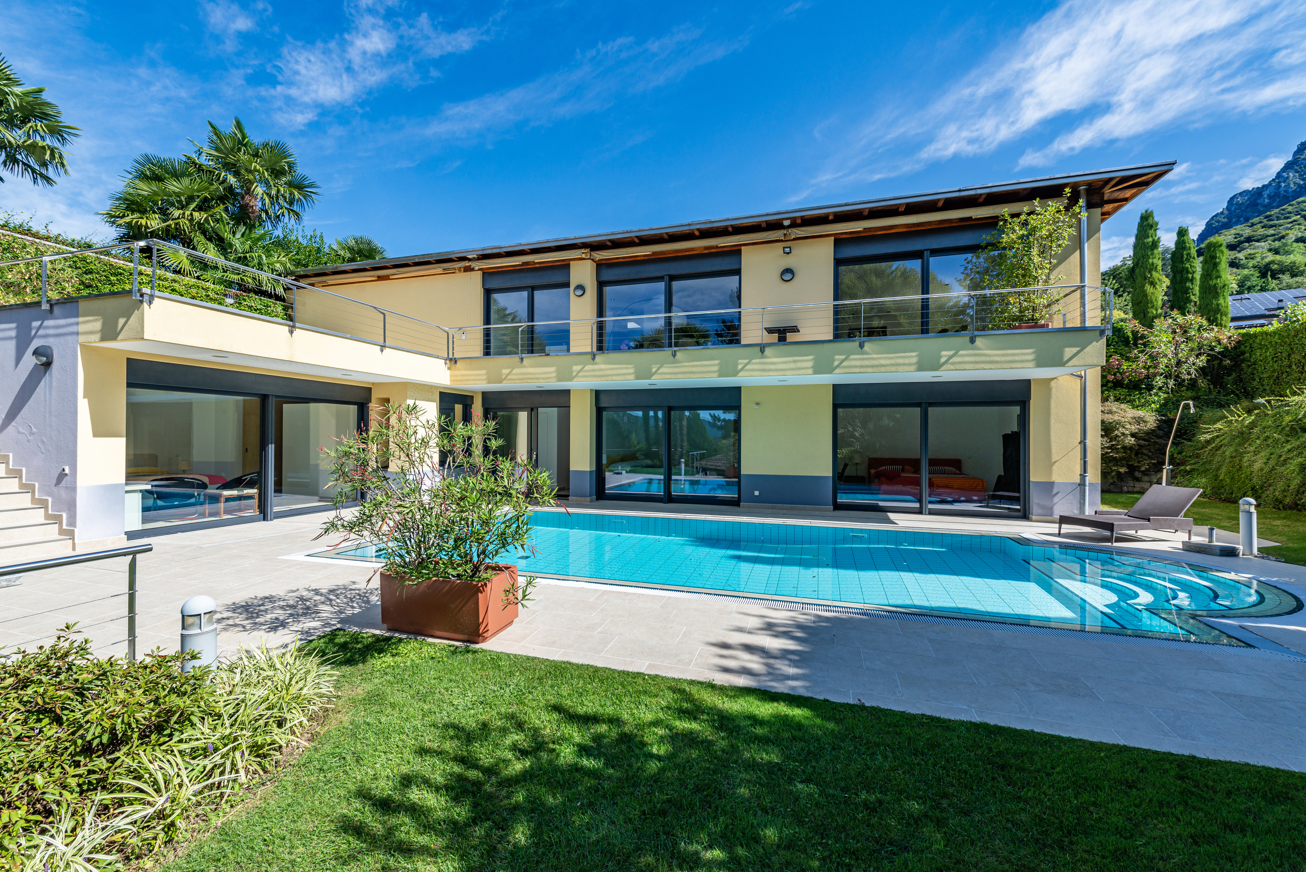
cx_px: 653
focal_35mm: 14
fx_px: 508
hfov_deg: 104.2
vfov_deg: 81.3
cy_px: 436
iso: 100
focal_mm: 14
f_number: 9
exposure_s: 1/320
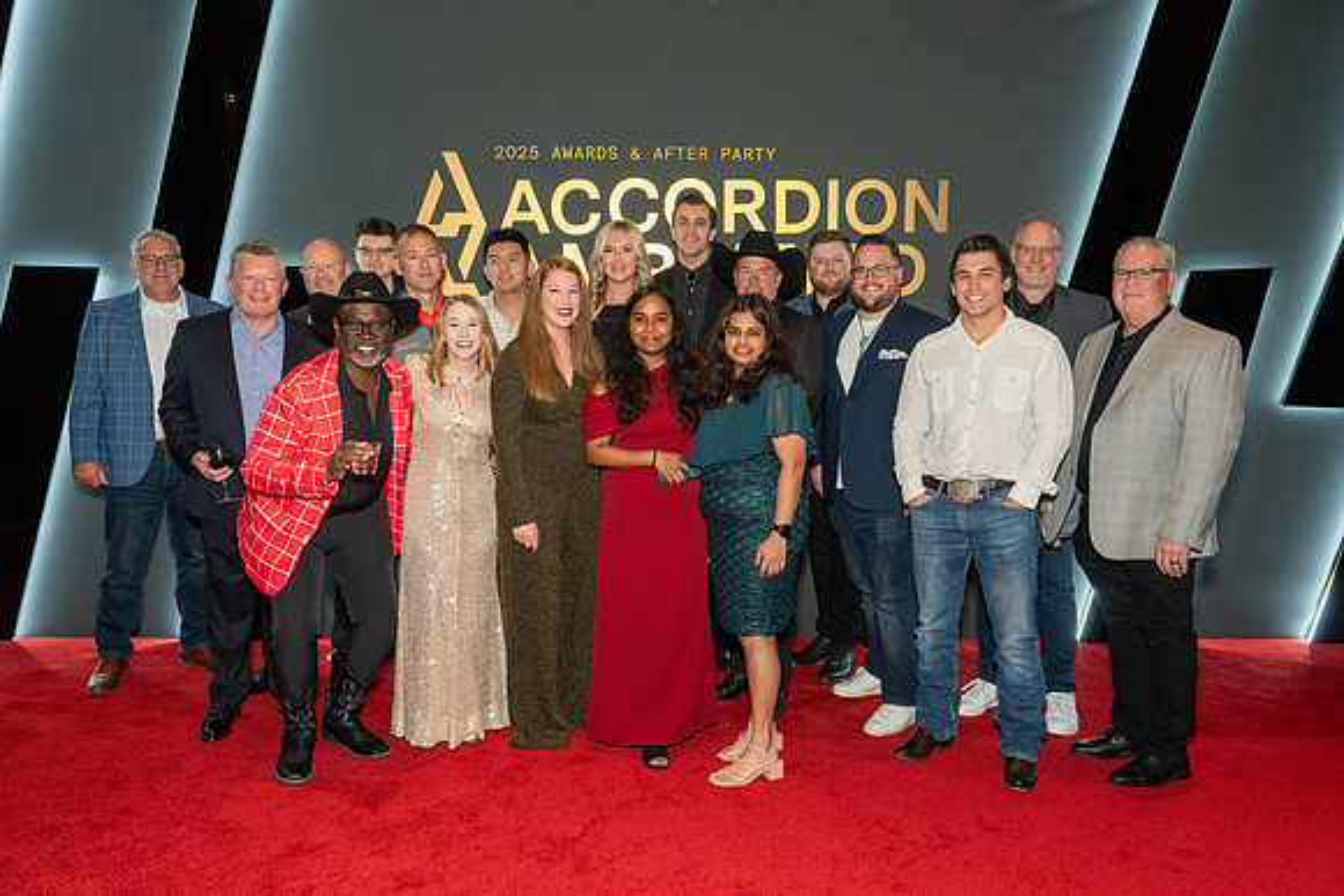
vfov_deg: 45.0
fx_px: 1083
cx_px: 672
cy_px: 448
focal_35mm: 29
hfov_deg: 63.6
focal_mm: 29
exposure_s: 1/125
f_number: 6.3
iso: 1600
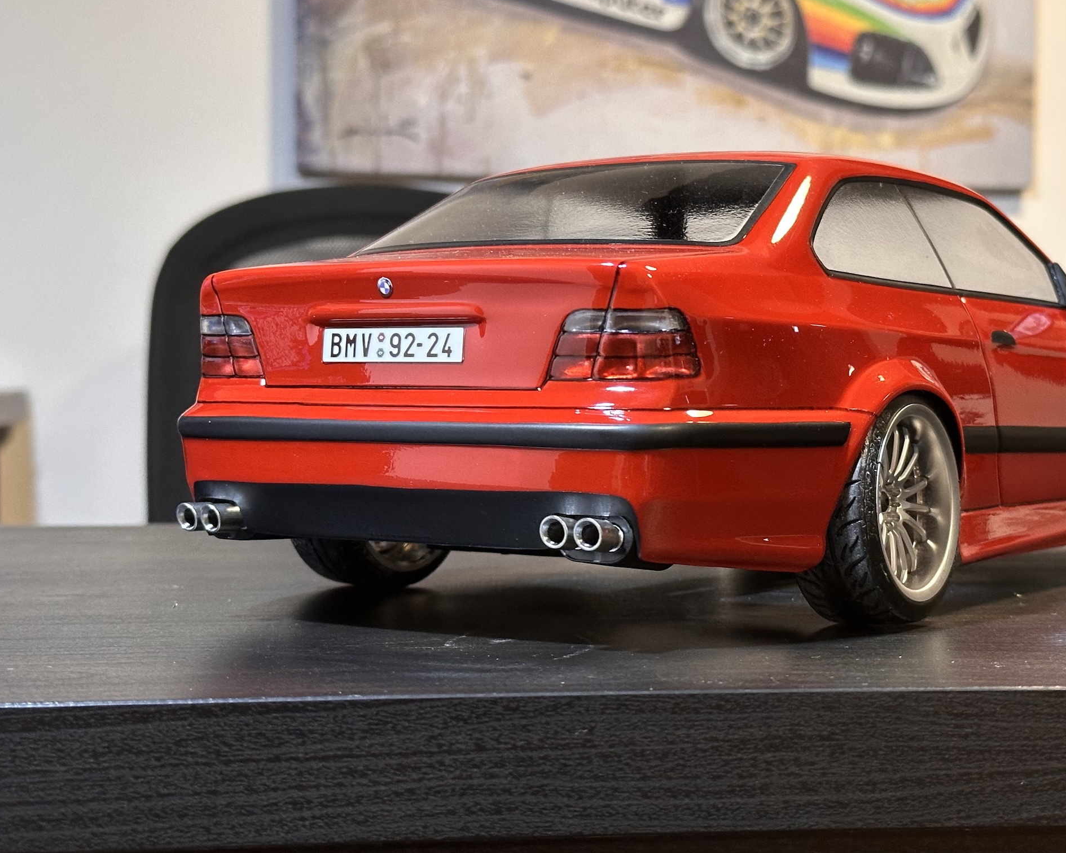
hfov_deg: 30.3
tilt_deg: -0.6
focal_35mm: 62
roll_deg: -0.7
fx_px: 1956
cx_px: 673
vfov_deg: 24.6
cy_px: 381
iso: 250
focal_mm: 6.86
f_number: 1.78
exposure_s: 1/33
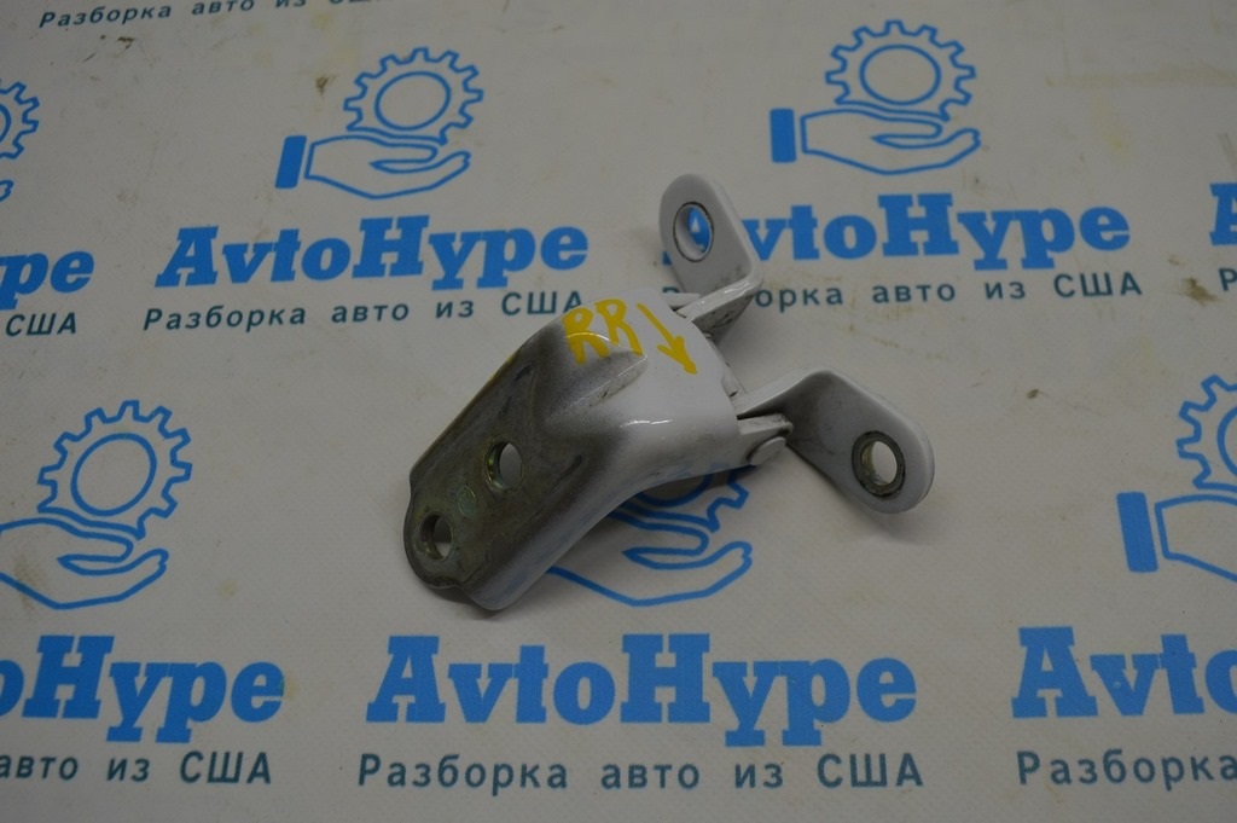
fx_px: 1133
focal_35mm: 33
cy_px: 412
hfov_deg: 57.3
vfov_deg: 39.9
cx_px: 618
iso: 140
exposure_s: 1/60
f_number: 5.6
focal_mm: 22
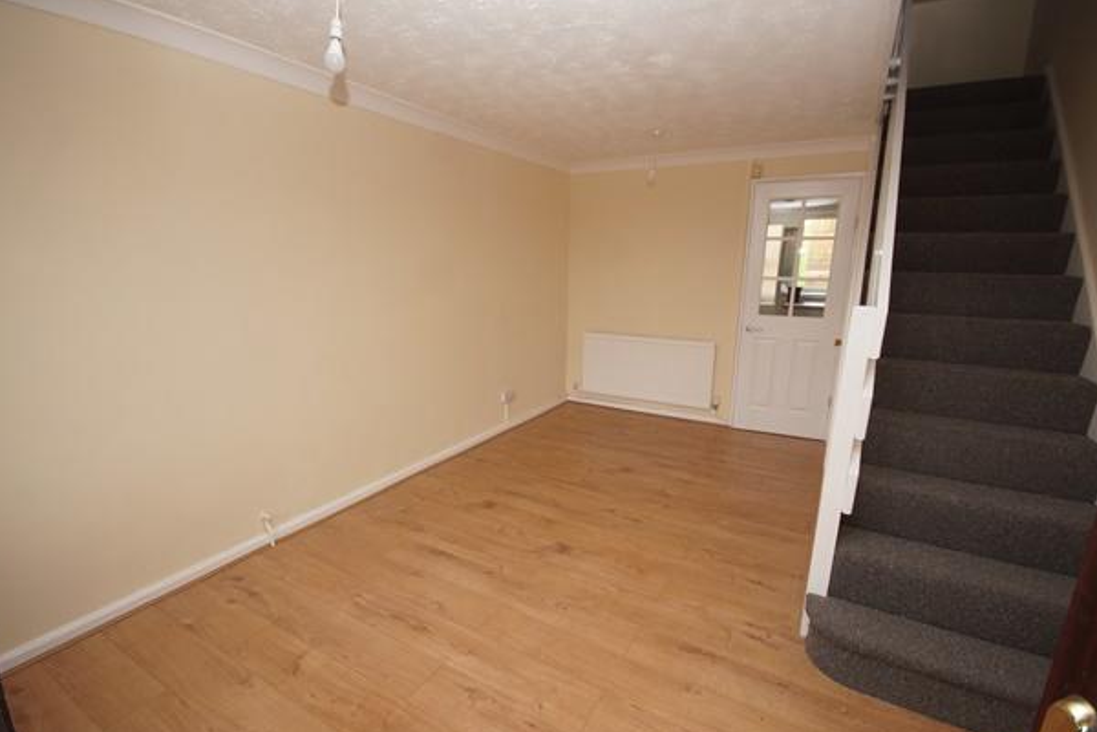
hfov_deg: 96.7
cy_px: 384
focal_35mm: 16
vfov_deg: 73.7
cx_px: 541
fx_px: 488
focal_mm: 10
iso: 250
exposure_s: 1/60
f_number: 5
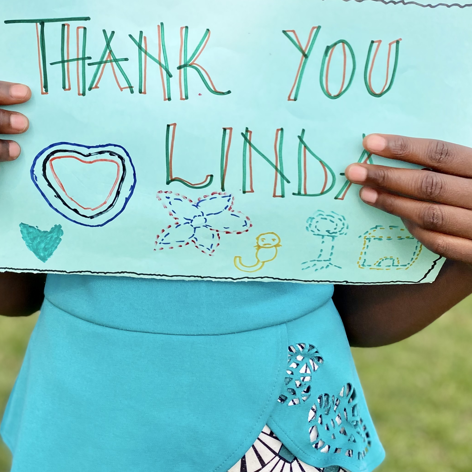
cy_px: 130
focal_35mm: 45
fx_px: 694
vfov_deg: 36.8
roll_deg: -1.8
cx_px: 166
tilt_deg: -5.7
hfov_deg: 37.2
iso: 32
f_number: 1.8
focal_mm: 4.25
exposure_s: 1/871
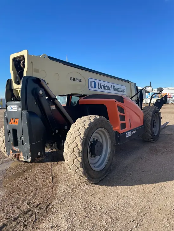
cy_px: 116
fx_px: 174
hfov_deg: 53.1
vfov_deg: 67.3
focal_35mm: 26
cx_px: 87
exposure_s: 1/1916
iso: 32
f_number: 1.6
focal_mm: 4.2
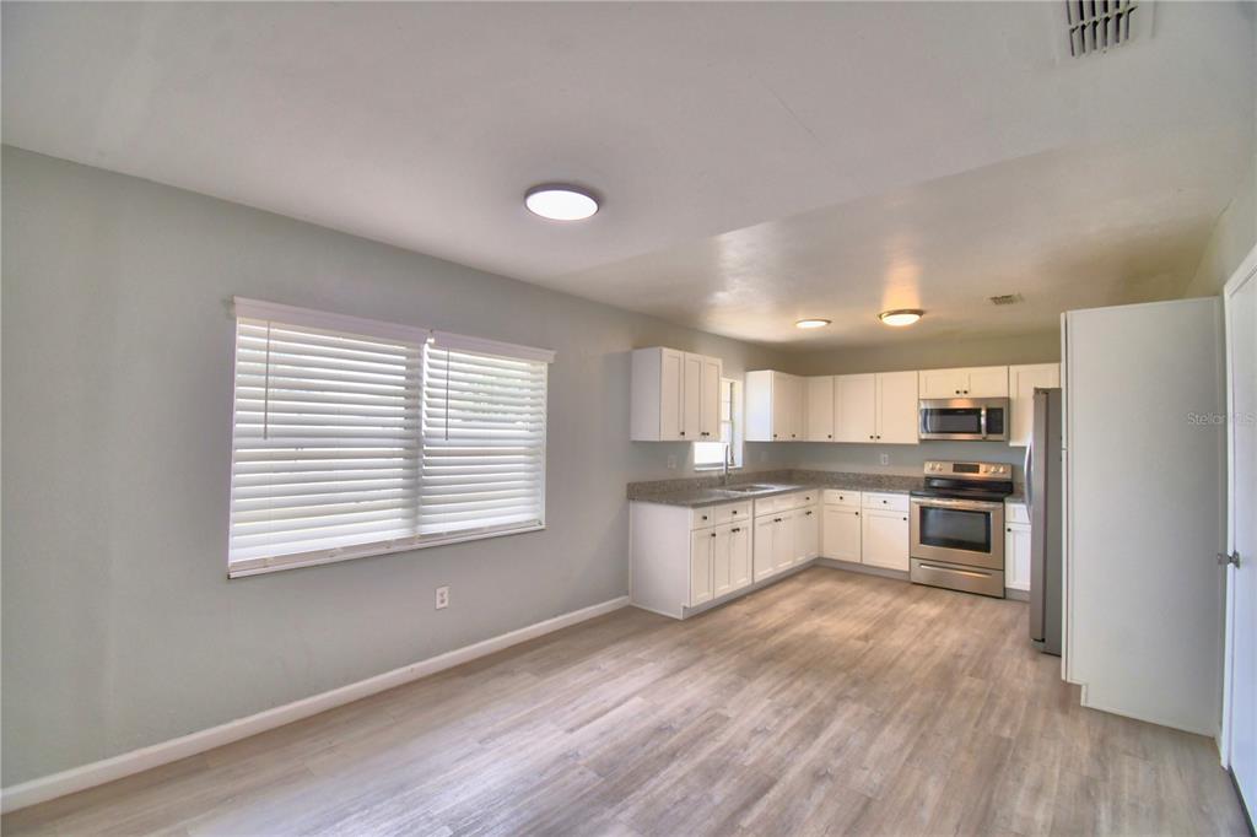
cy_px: 418
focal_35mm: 15
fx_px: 524
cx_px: 628
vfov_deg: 77.3
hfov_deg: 100.4
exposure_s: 1/125
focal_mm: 10
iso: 220
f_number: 4.5
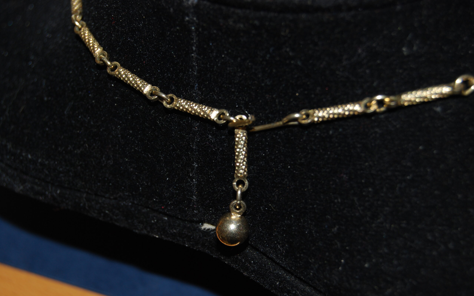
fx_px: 1092
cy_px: 155
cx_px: 237
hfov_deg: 24.5
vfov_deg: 15.5
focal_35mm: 85
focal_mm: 55
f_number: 5.6
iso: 200
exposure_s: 1/60
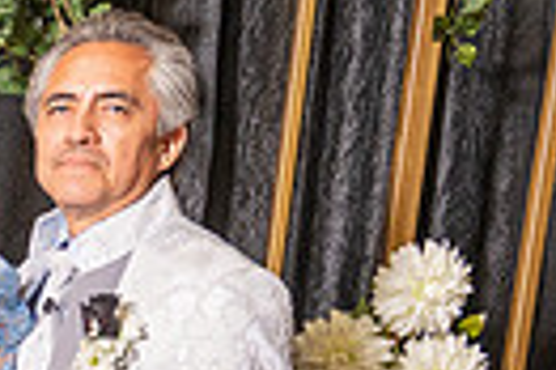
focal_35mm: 137
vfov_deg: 9.7
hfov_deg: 12.5
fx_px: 2113
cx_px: -672
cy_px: 557
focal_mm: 27
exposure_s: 1/200
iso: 800
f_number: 4
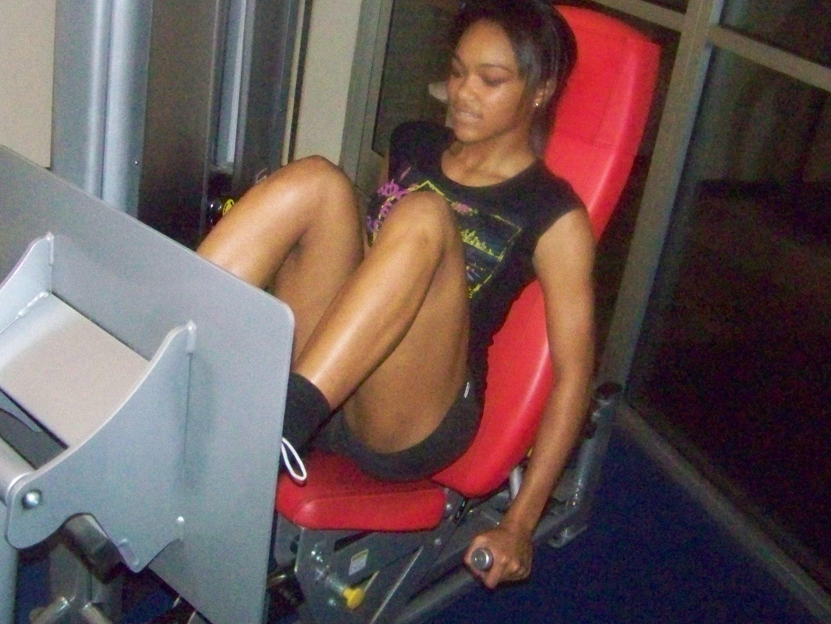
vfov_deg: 32.8
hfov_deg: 42.7
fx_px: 1056
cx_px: 331
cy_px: 272
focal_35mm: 44
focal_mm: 5.85
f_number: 2.8
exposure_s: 1/500
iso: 1600
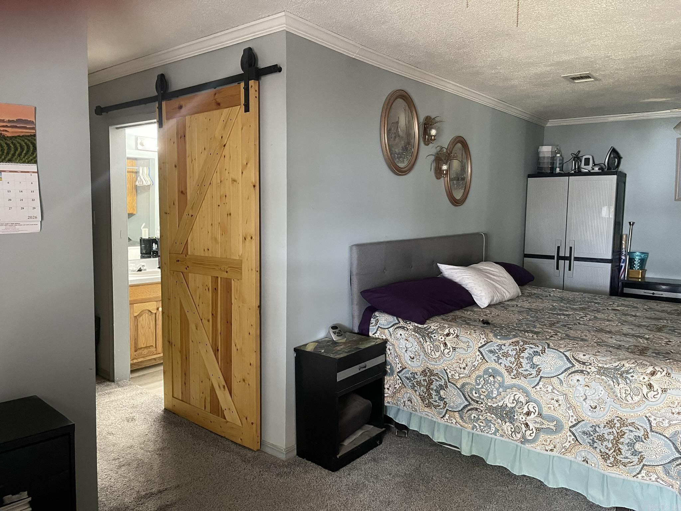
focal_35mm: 25
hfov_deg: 69.4
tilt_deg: -5.6
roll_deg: -0.2
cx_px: 340
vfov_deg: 54.9
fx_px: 492
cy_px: 256
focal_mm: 5.1
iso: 640
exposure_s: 1/40
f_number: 1.6
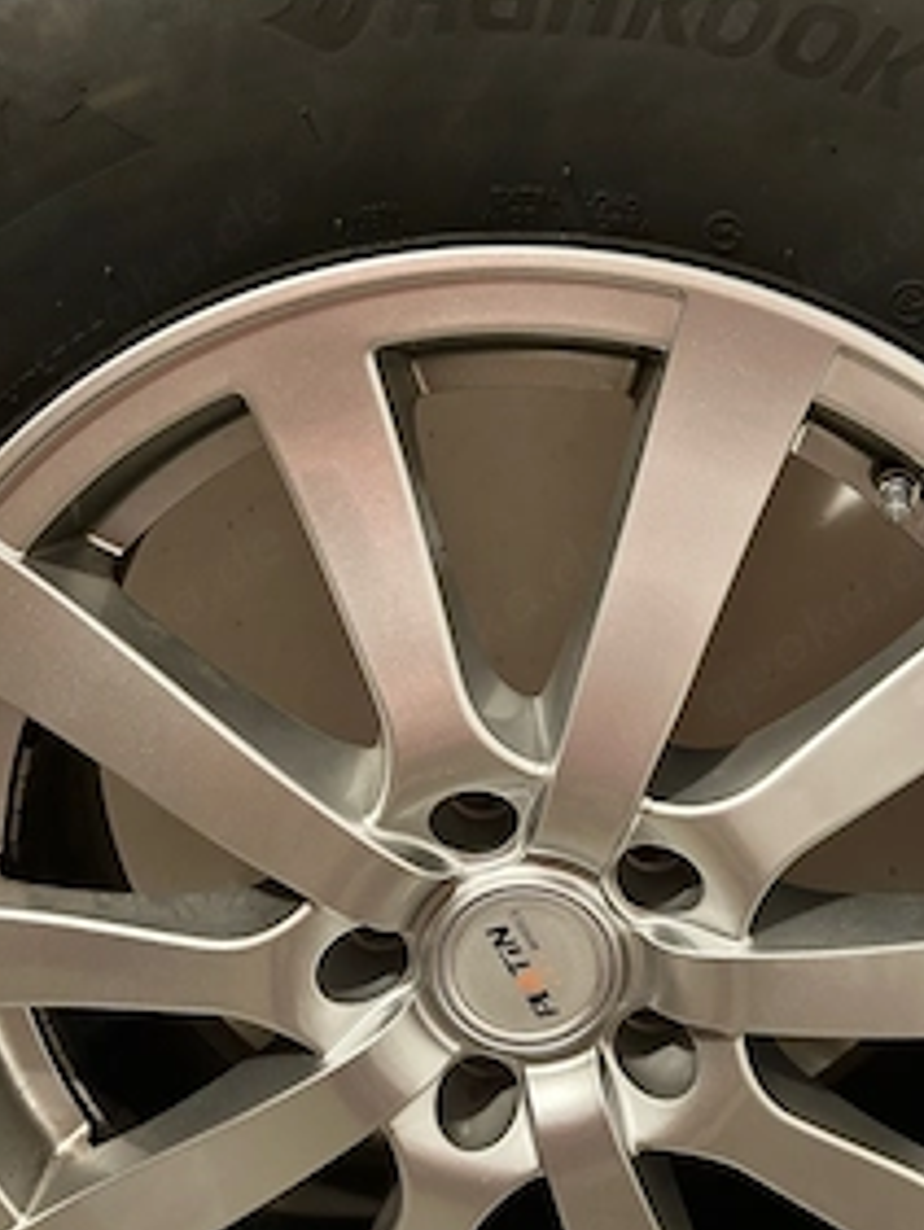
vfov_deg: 50.1
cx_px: 587
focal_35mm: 37
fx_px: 1316
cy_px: 670
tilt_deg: -17.8
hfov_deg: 38.4
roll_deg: +1.6
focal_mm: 5.7
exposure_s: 1/25
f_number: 1.5
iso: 640
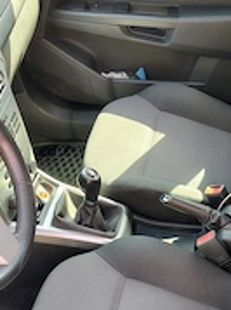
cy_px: 284
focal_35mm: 54
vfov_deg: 33.5
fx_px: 482
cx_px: 201
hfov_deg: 26.2
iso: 221
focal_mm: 5.56
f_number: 1.8
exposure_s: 1/100
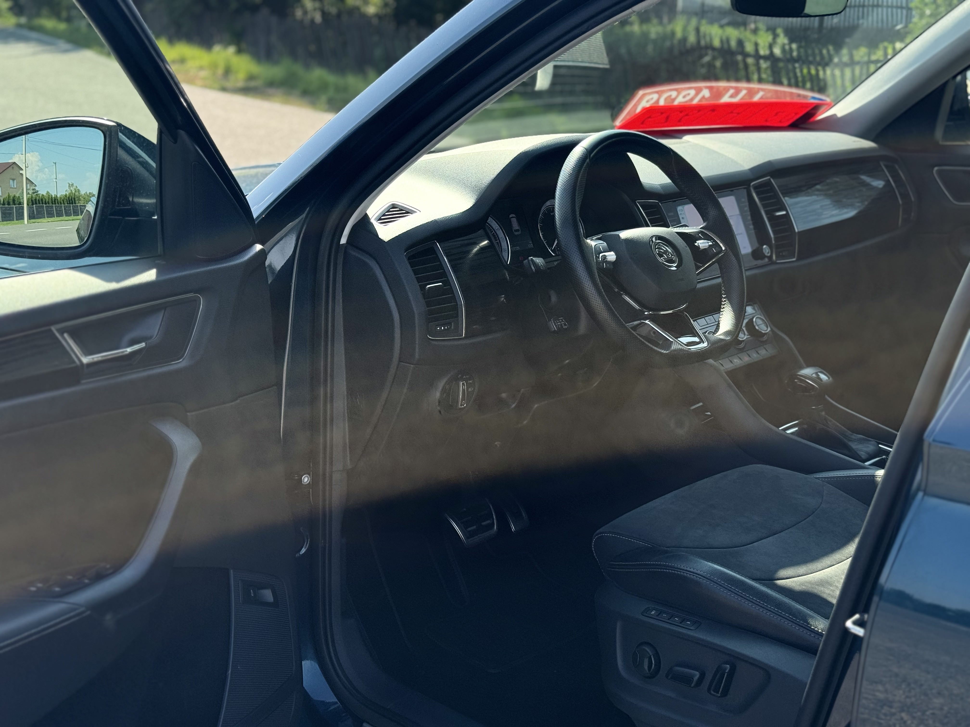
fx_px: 1345
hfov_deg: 39.7
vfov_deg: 30.3
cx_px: 485
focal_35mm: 48
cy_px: 364
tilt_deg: -14.0
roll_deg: +1.7
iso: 64
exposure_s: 1/1011
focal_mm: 6.76
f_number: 1.78
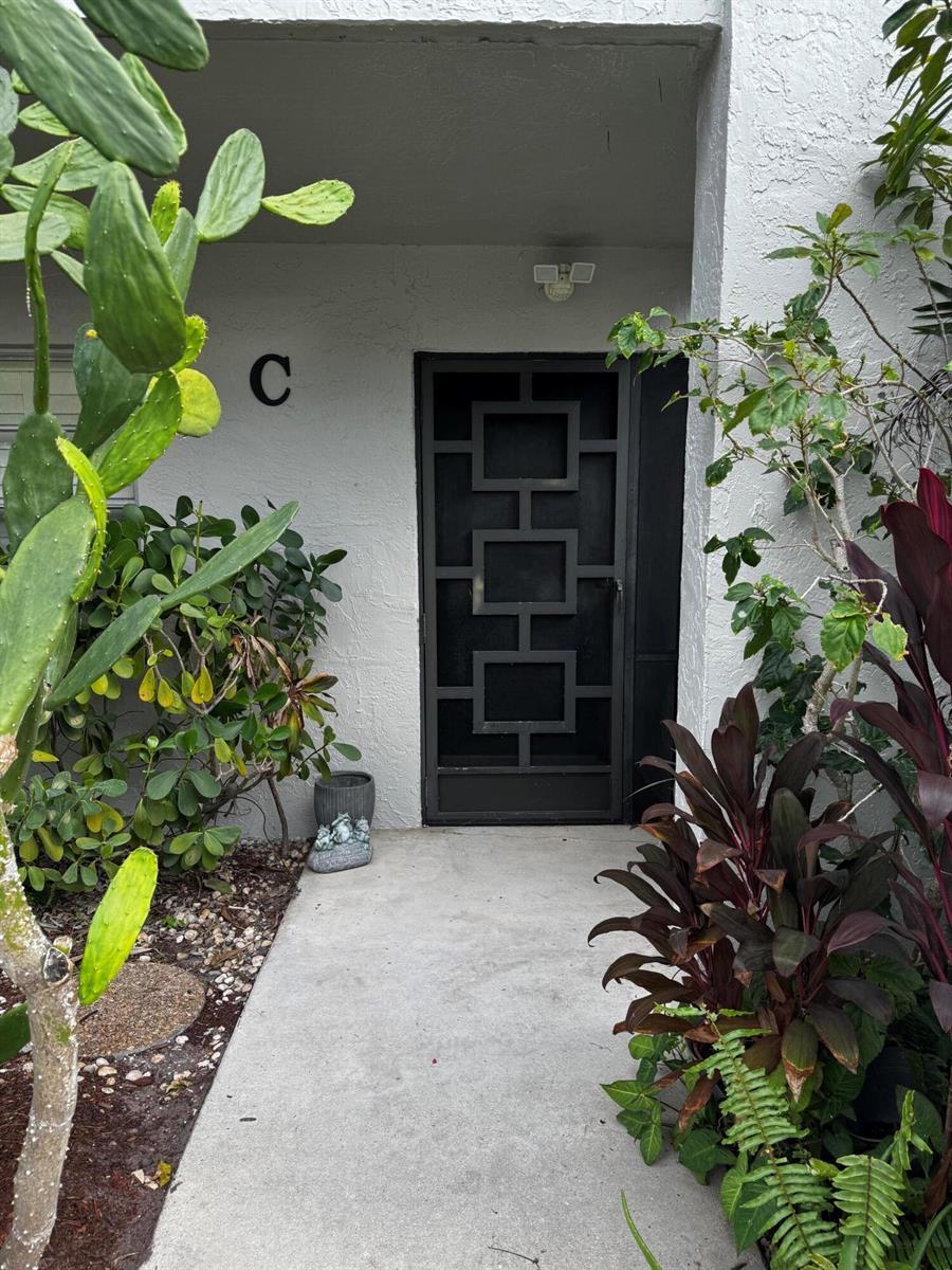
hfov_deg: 56.8
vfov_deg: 71.6
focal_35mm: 24
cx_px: 476
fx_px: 880
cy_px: 635
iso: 64
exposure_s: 1/140
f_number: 1.78
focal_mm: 6.76
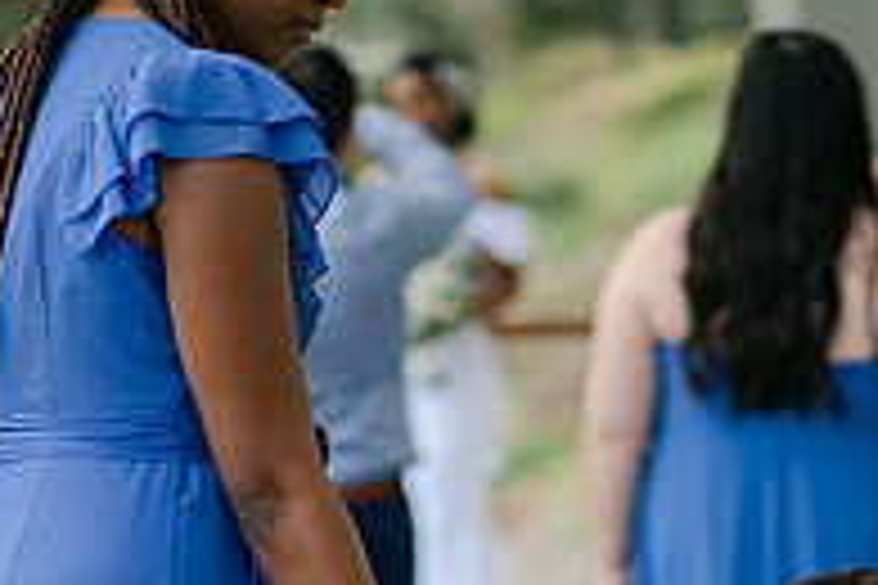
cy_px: 846
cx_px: 464
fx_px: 6170
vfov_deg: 5.4
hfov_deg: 8.1
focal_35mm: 253
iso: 100
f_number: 2
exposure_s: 1/1250
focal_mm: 85
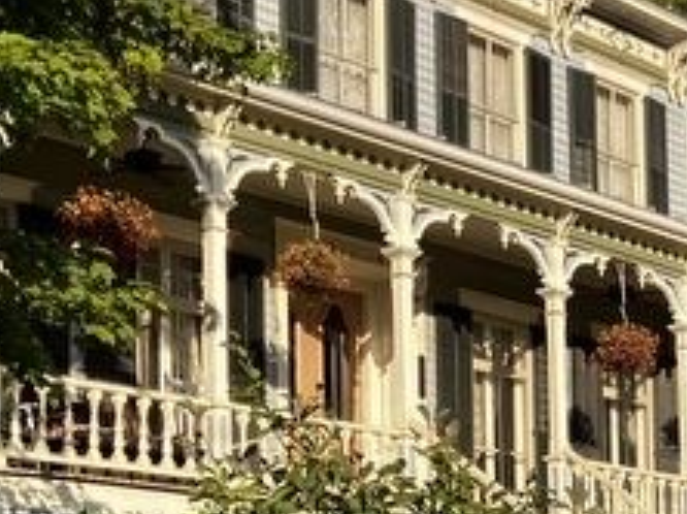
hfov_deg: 18.3
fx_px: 2002
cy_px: 622
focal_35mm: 101
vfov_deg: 14.2
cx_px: 870
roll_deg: +2.2
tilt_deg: +4.9
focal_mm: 3.99
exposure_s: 1/1012
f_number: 1.8
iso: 32
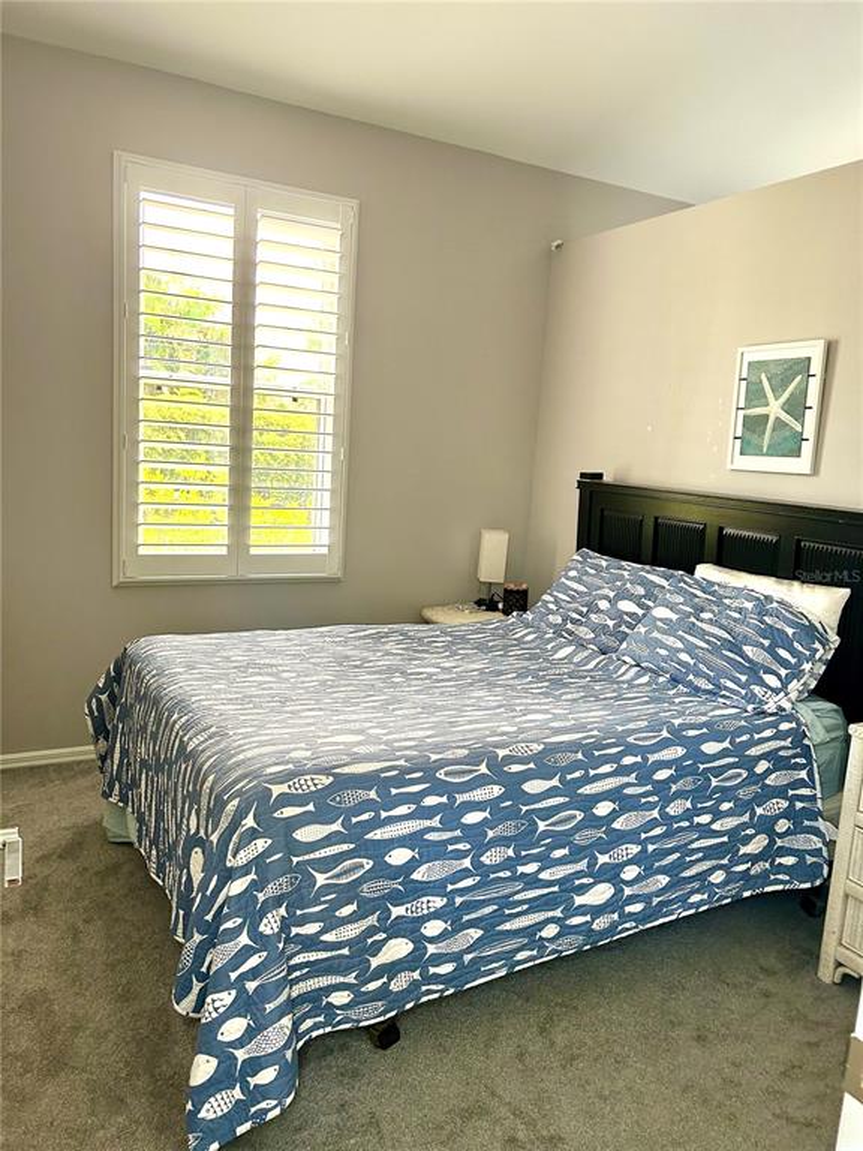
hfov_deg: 53.1
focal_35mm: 26
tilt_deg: -8.7
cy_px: 576
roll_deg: -4.4
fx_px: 864
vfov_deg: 67.3
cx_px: 432
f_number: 1.5
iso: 160
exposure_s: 1/60
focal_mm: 5.7
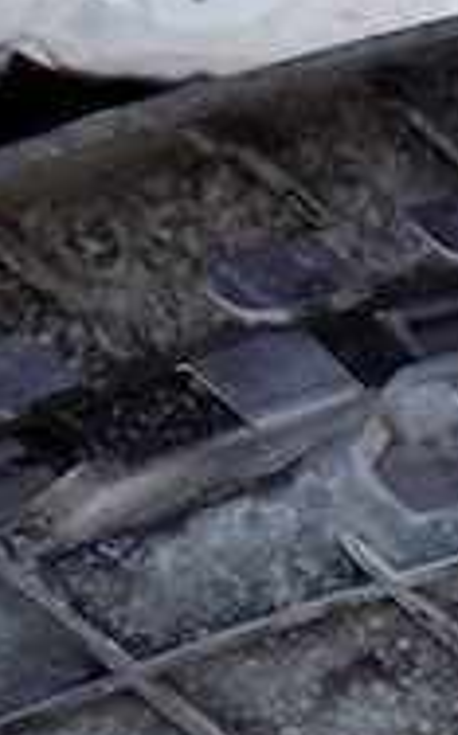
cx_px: 709
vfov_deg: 23.1
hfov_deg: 14.5
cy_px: 852
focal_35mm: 83
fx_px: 1663
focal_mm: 4
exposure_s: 1/100
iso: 80
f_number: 3.1
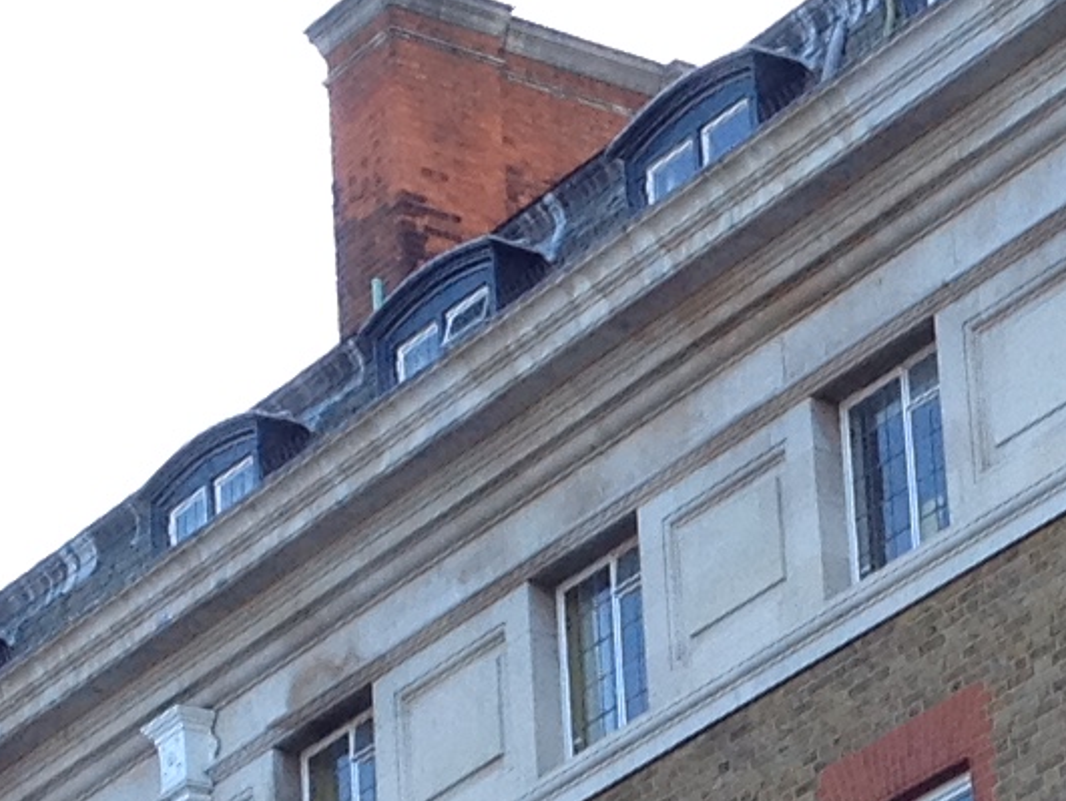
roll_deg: +5.0
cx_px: 1247
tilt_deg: +16.6
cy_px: 1231
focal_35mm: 215
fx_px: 6625
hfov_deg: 9.1
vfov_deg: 6.8
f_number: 2.4
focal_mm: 4.28
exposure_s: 1/259
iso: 50
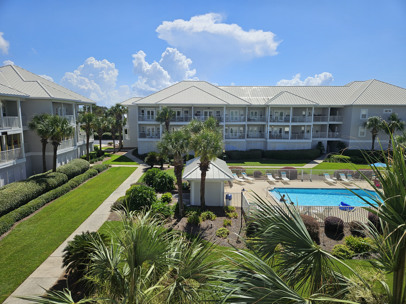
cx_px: 203
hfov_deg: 73.9
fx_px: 270
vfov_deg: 58.9
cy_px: 152
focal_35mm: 23
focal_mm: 5.4
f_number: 1.8
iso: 25
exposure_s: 1/3474
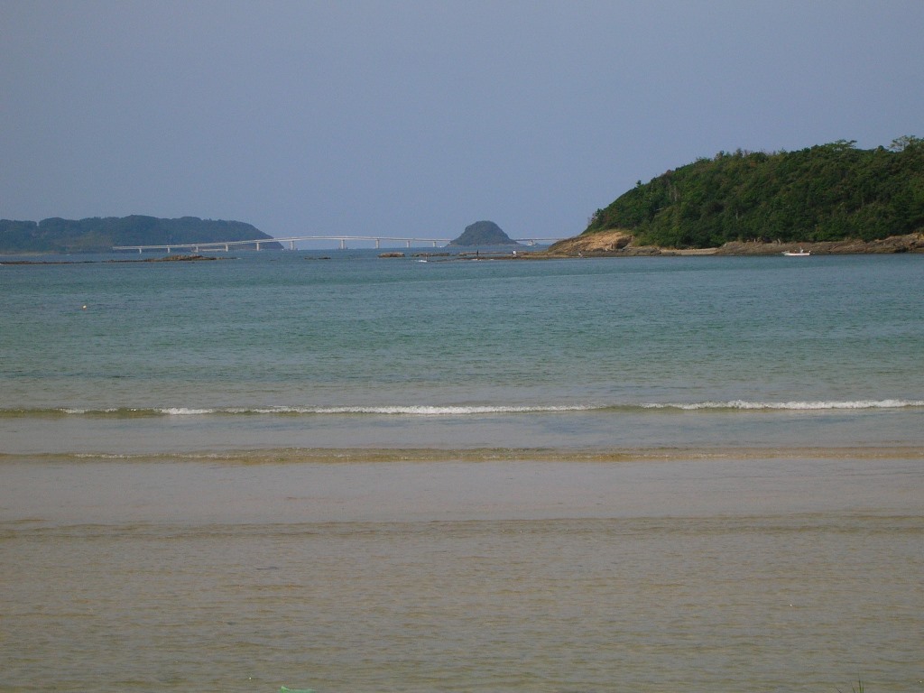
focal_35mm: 96
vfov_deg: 15.4
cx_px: 462
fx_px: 2563
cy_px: 346
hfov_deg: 20.4
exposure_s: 1/883
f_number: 4.6
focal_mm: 15.9
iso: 50
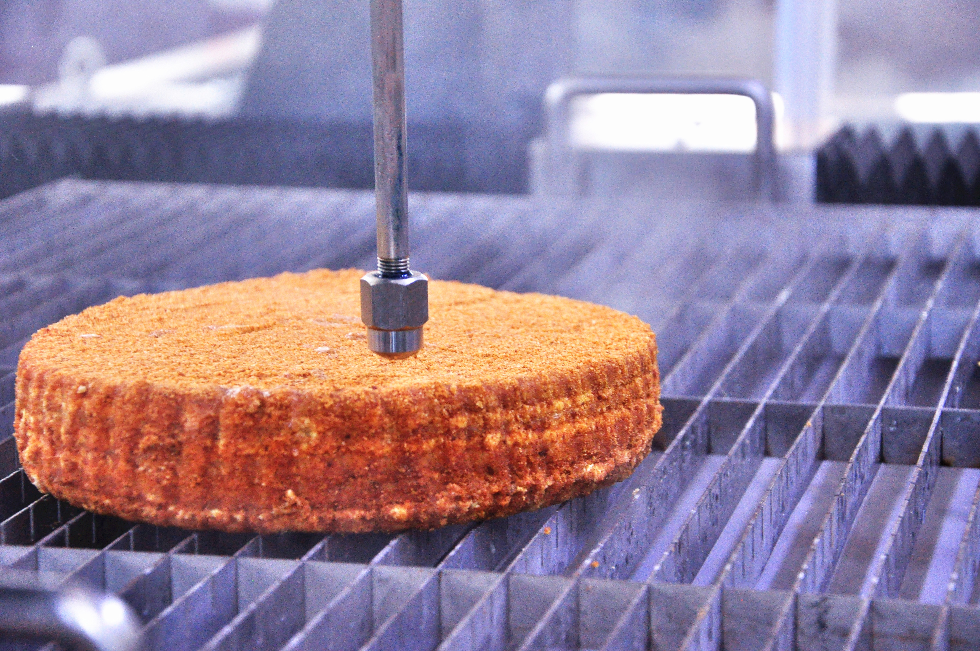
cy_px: 326
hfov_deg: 19.5
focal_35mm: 105
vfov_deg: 13.0
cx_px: 490
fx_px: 2855
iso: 1400
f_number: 5.3
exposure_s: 1/100
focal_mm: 70
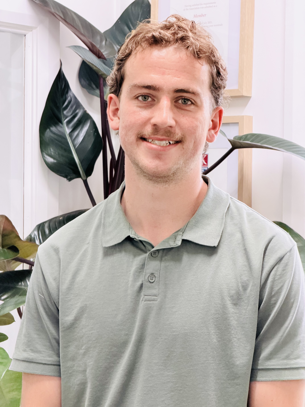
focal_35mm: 100
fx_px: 1175
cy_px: 204
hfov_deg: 14.8
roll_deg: -1.5
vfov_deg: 19.6
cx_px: 152
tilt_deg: -0.2
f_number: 2.8
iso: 400
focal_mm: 16.89
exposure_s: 1/50
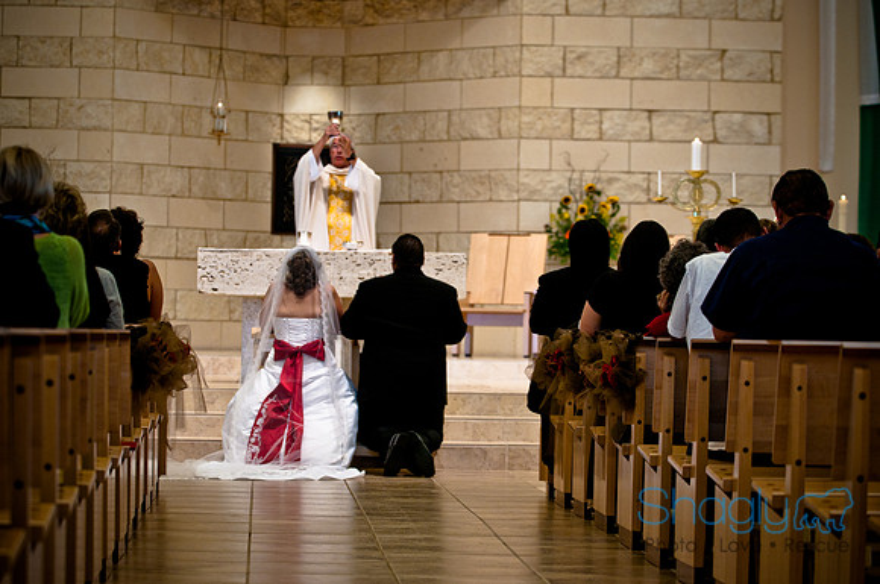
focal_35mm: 120
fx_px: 2929
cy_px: 292
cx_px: 440
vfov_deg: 11.4
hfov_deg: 17.1
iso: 400
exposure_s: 1/100
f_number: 2.8
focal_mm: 80
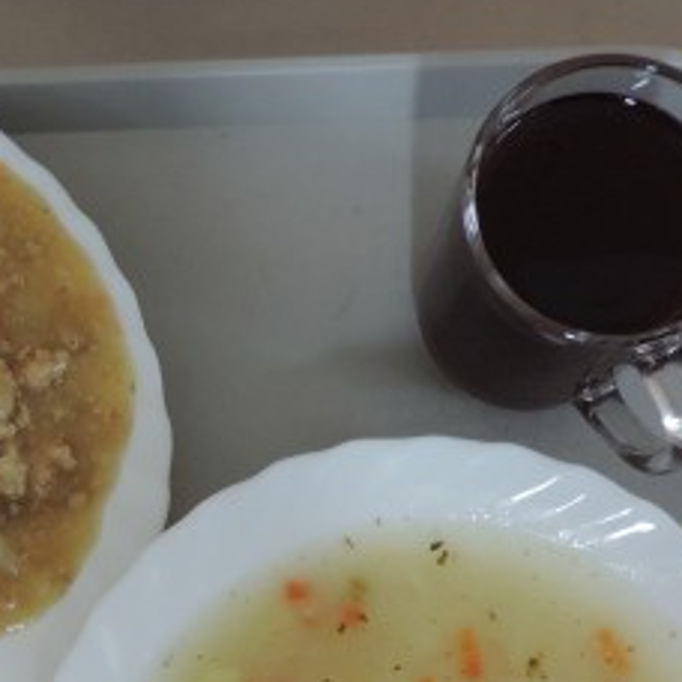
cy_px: 645
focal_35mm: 57
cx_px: 156
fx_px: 1271
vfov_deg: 28.6
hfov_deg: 29.5
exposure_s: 1/20
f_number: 3
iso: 400
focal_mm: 4.3
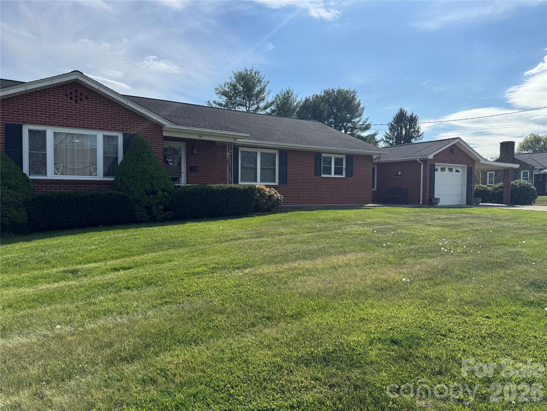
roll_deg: -0.7
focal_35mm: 24
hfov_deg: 71.6
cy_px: 206
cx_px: 274
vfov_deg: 56.8
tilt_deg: -2.0
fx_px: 379
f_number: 1.78
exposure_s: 1/6410
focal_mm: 6.76
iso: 80
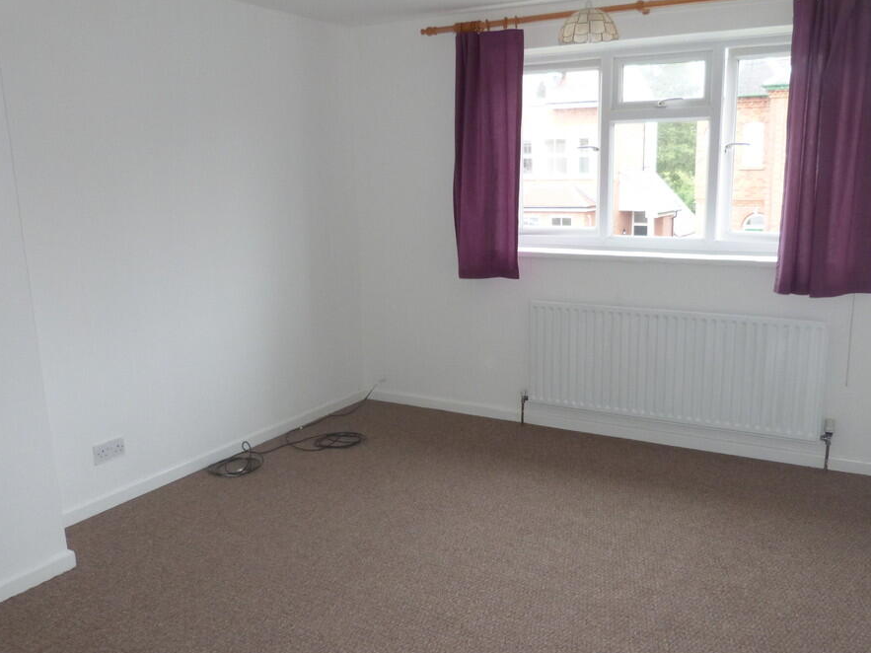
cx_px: 484
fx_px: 730
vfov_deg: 48.2
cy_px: 336
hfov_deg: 61.5
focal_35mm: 29
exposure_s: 1/60
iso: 200
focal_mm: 4.5
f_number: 2.8
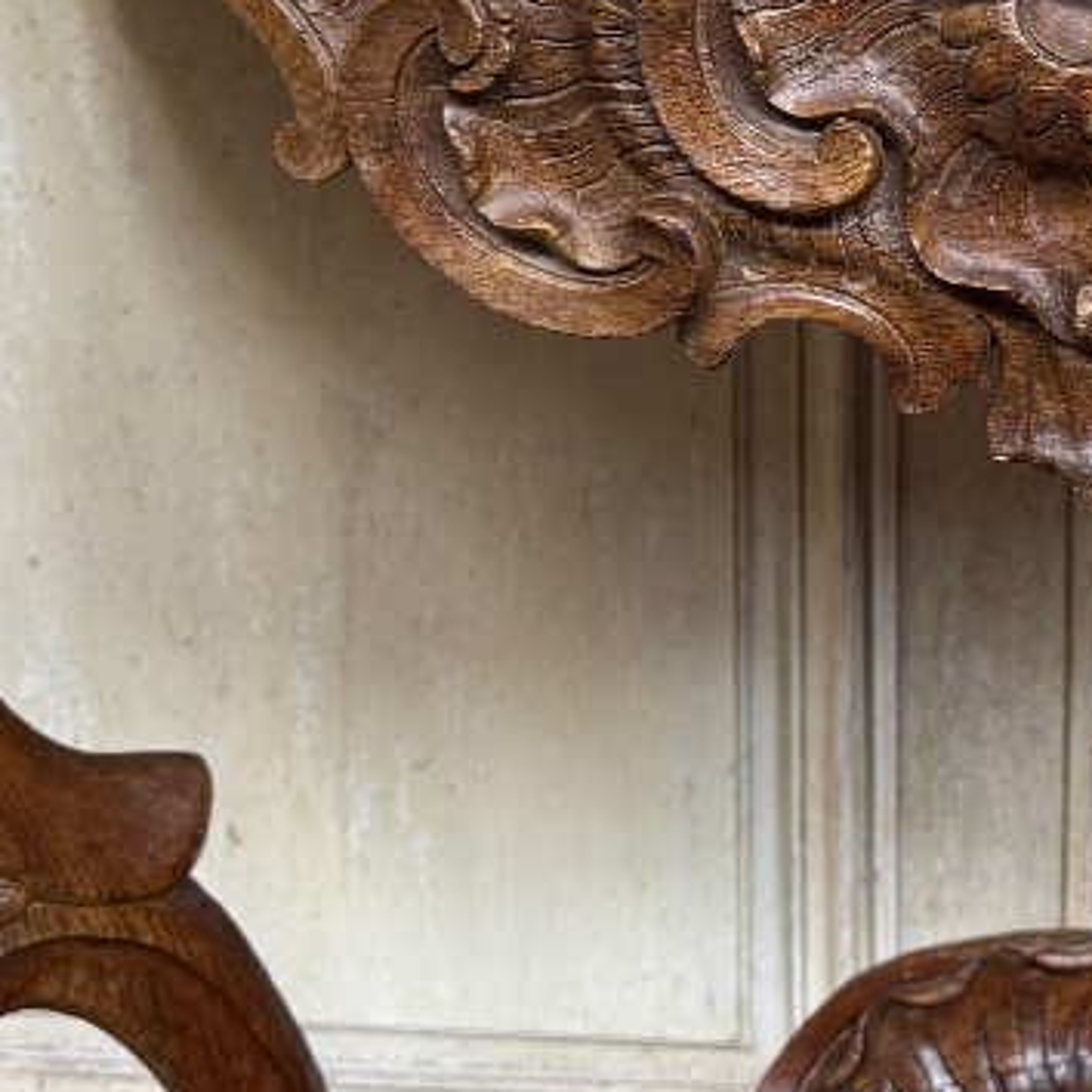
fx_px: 2570
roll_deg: -1.3
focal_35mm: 72
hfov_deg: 22.8
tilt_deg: -14.0
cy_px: 0
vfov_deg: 23.0
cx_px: 1160
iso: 100
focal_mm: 6.76
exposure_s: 1/121
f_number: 1.78
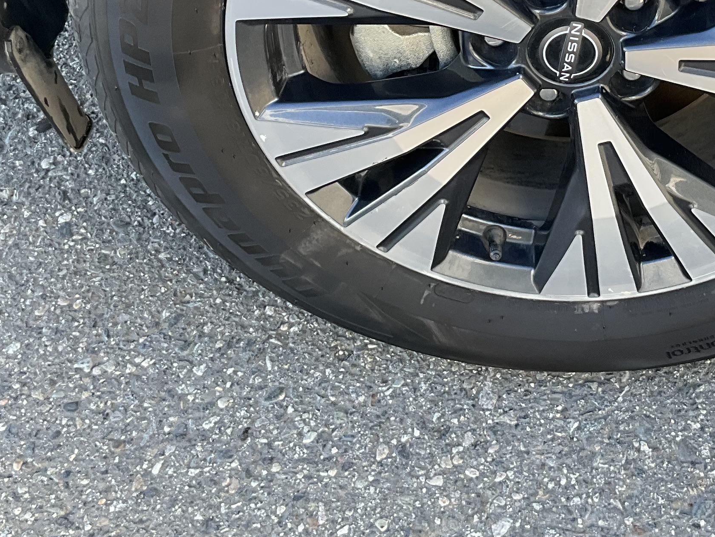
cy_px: 9
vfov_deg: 20.4
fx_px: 1446
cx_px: 567
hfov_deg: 27.3
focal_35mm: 70
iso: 32
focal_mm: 3
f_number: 1.8
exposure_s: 1/122
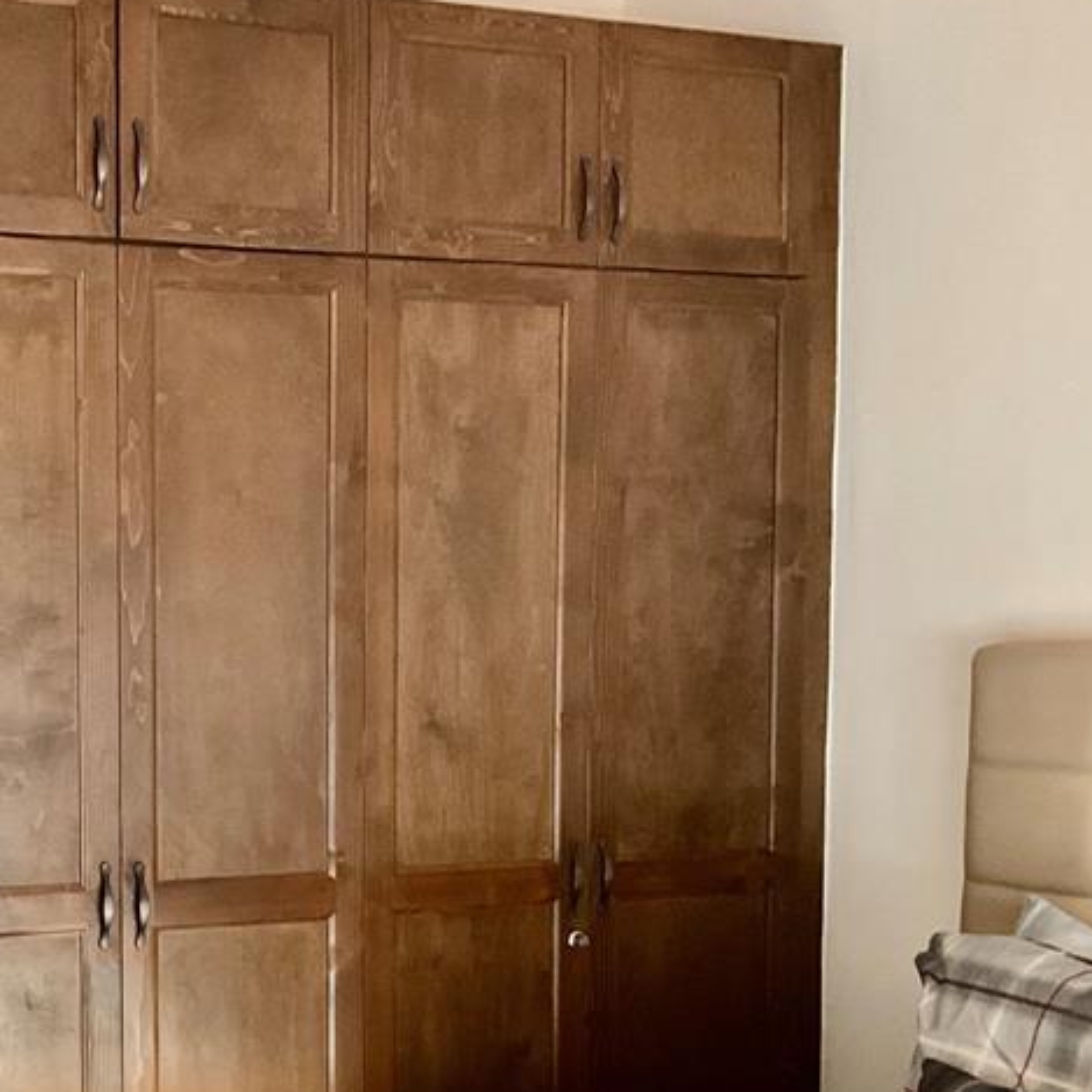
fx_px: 1999
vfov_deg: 30.2
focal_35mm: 56
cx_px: 0
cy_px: 787
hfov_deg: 28.7
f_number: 1.8
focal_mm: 3
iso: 250
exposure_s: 1/60
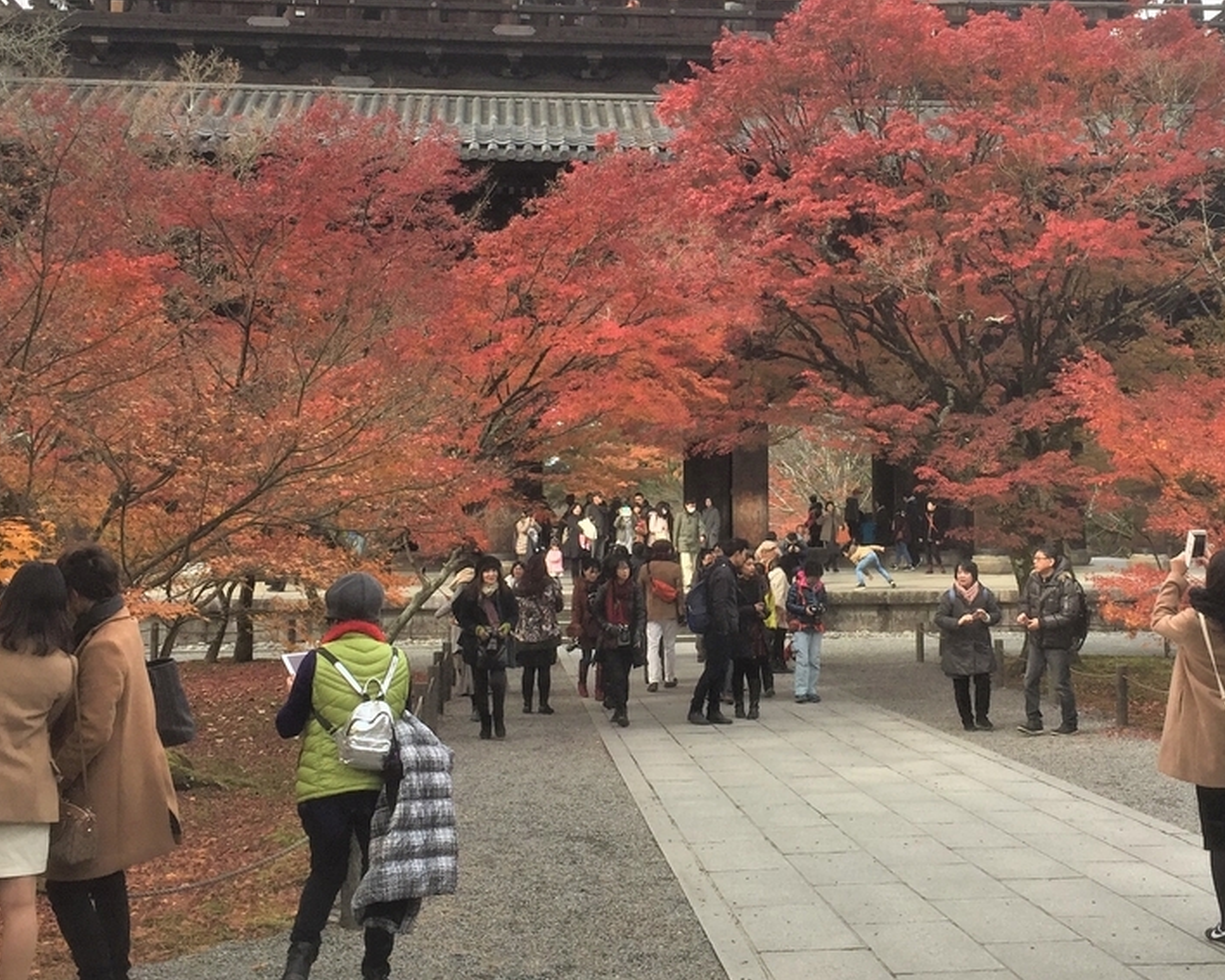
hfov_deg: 38.7
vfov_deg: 31.3
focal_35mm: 48
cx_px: 716
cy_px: 357
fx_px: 1740
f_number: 2.2
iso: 32
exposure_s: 1/549
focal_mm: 4.15
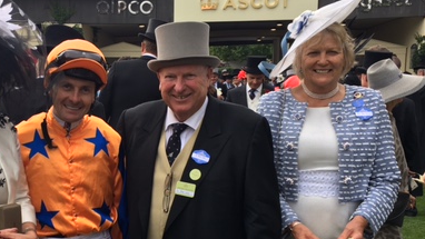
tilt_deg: -8.2
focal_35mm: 53
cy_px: 167
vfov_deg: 22.5
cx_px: 112
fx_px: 597
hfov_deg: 38.3
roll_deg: -0.7
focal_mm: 4.15
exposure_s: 1/334
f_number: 2.2
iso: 25
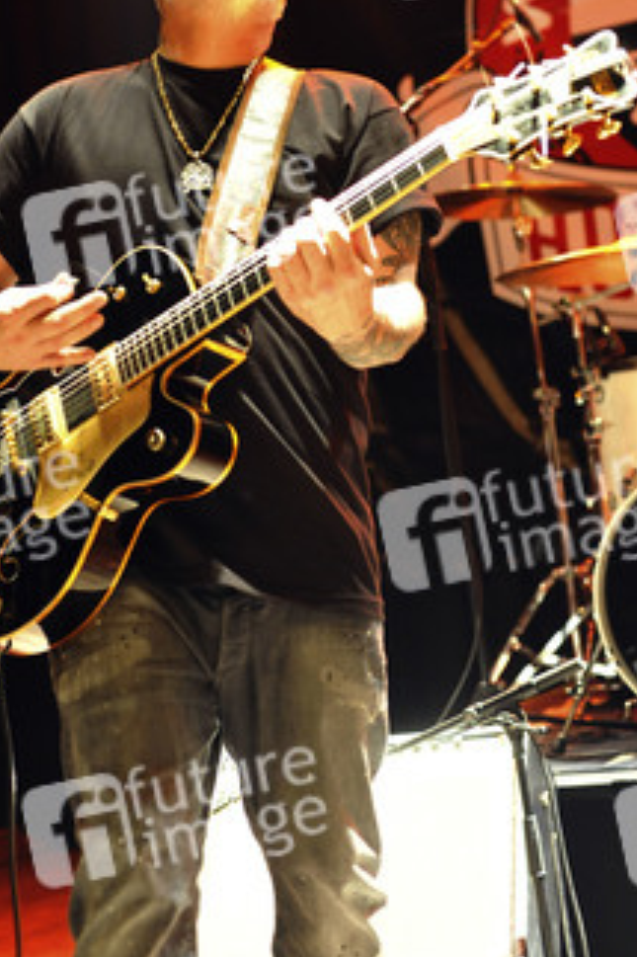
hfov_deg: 21.9
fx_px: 1647
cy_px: 373
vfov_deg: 32.3
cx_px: 262
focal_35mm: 62
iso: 3200
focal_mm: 50
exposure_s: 1/100
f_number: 2.8
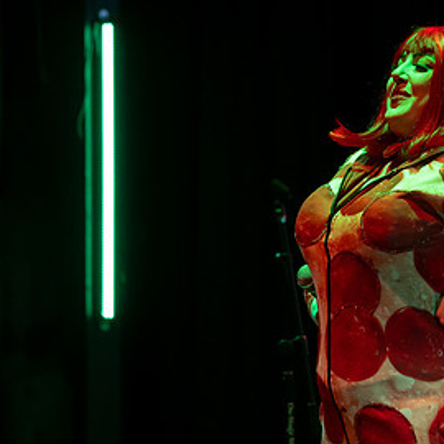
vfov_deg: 7.7
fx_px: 3309
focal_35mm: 228
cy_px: 173
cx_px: 311
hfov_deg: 7.7
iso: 5000
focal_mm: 120
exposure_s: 1/160
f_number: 4
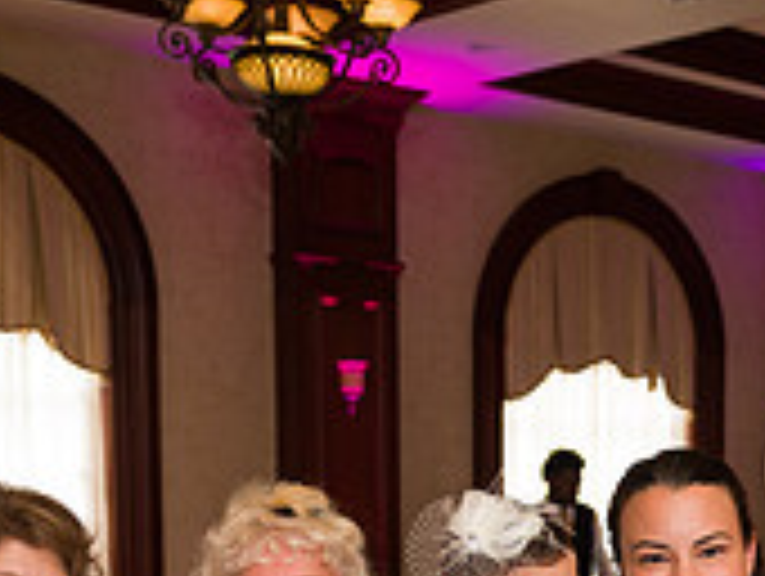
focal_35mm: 85
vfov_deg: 16.6
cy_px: 720
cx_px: 698
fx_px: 1881
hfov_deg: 22.4
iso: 1250
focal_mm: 26
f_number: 4
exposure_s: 1/125
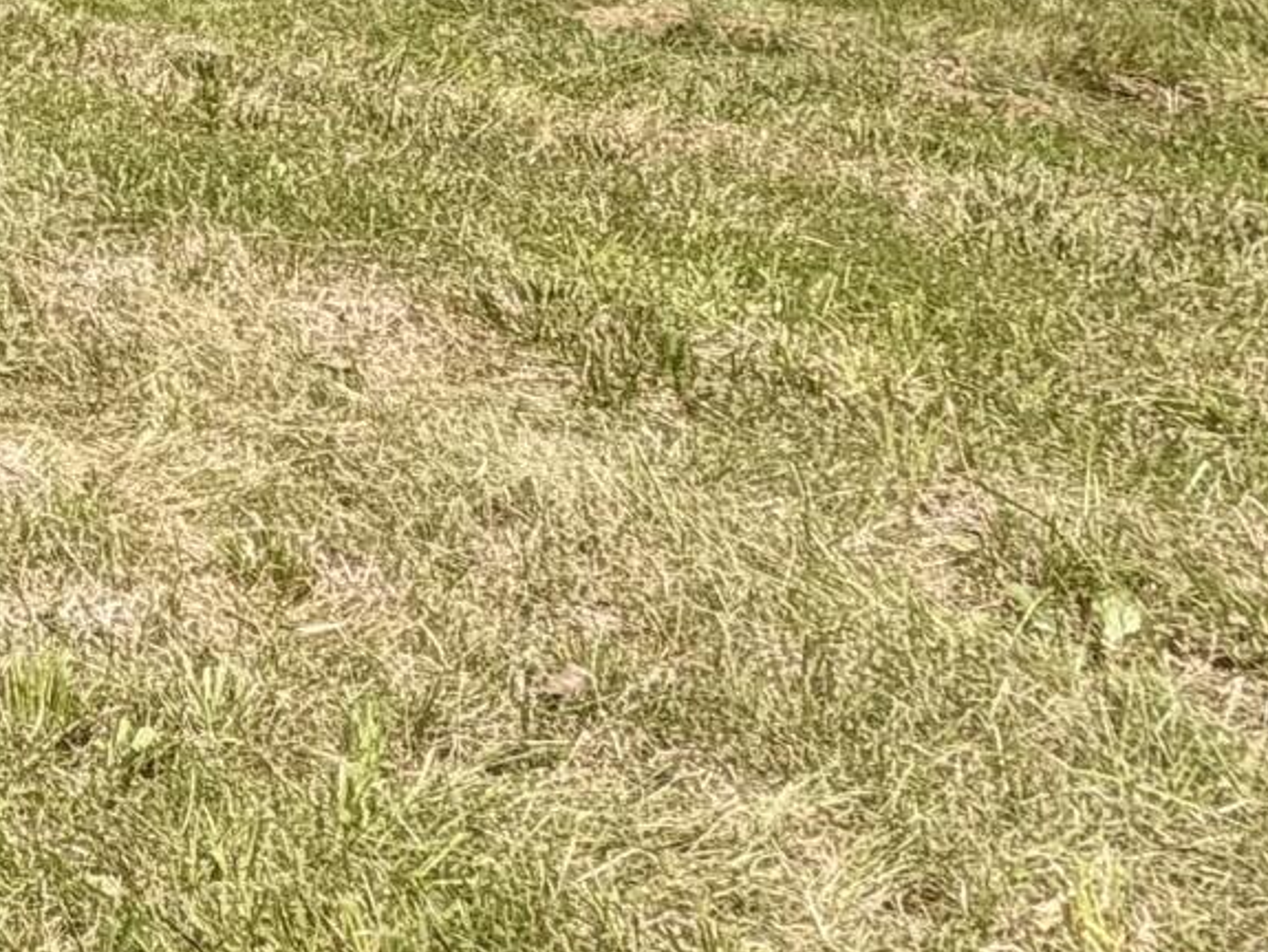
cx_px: -1147
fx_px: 2676
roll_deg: +0.0
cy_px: -496
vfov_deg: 17.9
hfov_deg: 18.9
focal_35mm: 73
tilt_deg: -2.6
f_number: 2.2
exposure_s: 1/970
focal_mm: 2.22
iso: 20
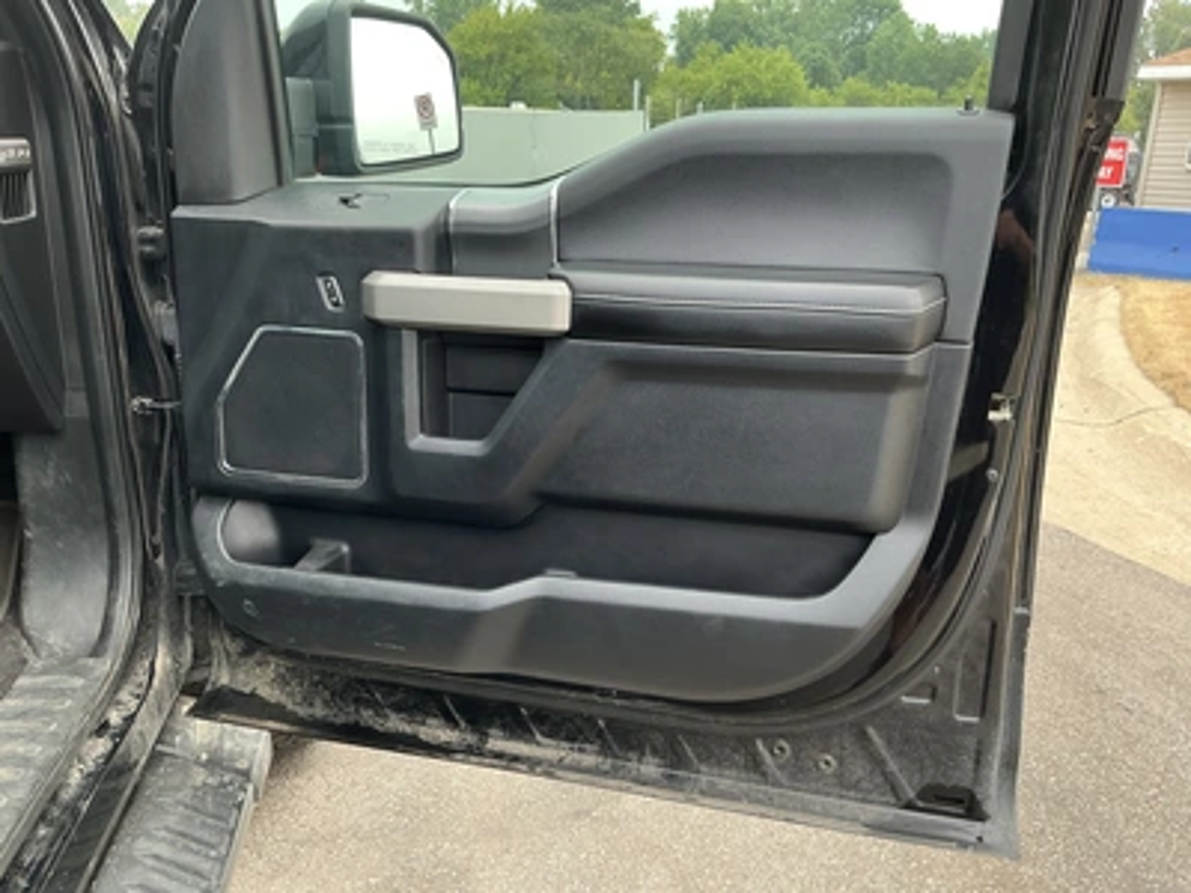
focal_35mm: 28
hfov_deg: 63.4
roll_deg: -0.4
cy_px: 446
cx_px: 596
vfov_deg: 49.7
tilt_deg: -15.7
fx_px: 963
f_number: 1.8
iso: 20
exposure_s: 1/122
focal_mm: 3
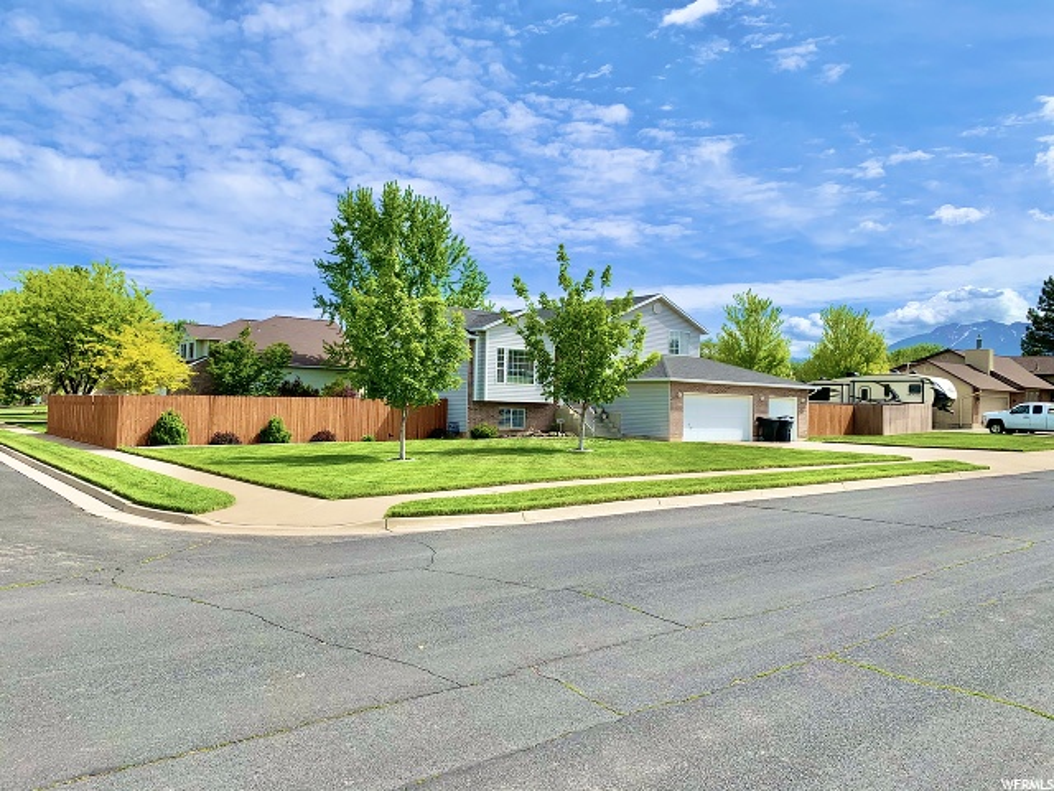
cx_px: 527
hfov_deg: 67.3
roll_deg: -1.2
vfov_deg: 53.1
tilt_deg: +0.8
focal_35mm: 26
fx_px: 792
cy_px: 396
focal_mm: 4.25
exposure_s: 1/2994
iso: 25
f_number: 1.8
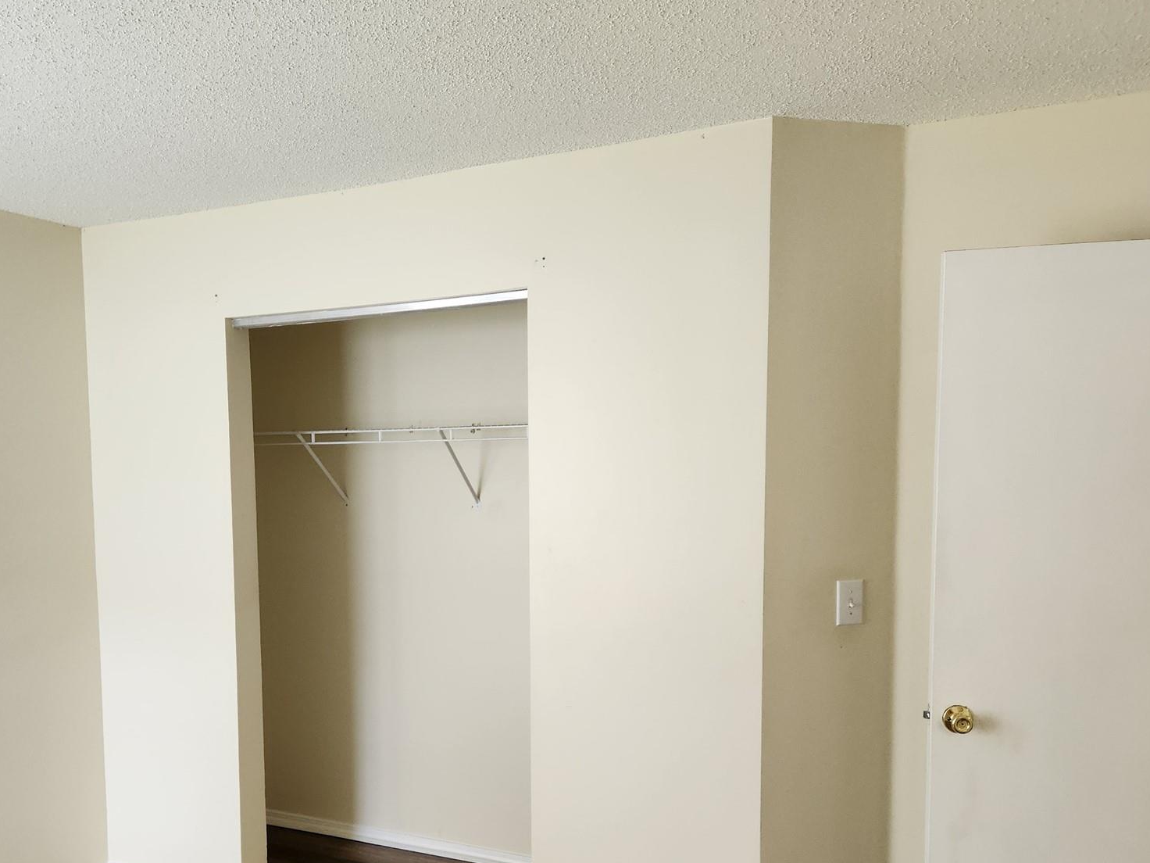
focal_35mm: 32
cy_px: 544
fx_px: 1063
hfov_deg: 56.3
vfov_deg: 43.8
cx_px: 447
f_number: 1.8
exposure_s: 1/180
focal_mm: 5.4
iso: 200
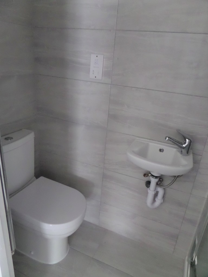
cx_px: 104
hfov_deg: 56.8
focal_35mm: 24
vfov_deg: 71.6
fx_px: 192
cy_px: 138
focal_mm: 4
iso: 800
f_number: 3.2
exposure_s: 1/30
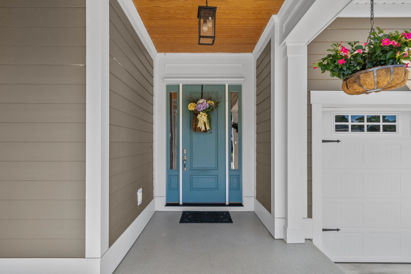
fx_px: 205
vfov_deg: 67.4
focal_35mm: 18
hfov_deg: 90.0
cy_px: 137
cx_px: 206
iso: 400
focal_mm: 18
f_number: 9
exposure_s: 1/80
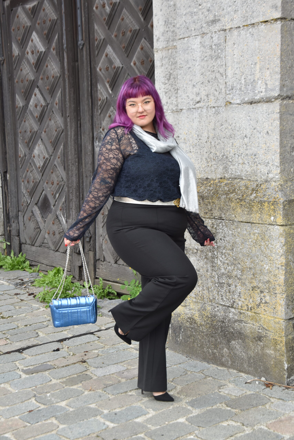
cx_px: 147
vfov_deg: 33.4
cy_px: 220
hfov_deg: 22.6
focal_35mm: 60
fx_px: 735
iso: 320
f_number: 5.6
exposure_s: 1/200
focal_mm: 40
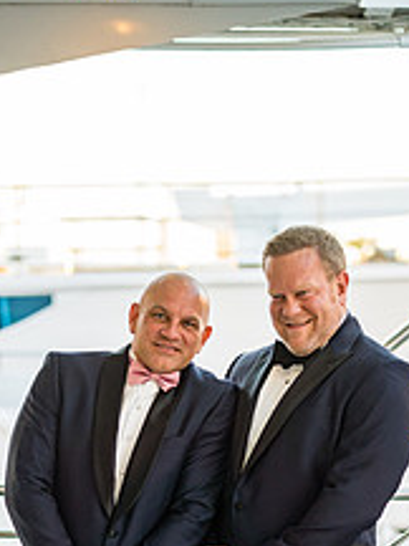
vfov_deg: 19.1
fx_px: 1575
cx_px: 177
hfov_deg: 14.8
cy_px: 551
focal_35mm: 100
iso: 400
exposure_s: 1/400
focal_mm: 50
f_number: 1.4
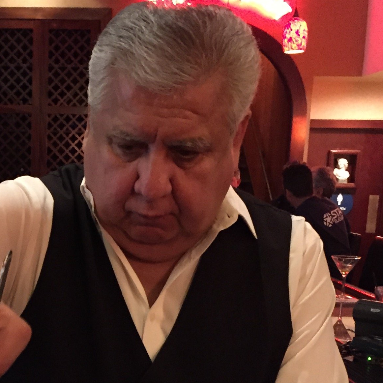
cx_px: 29
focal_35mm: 72
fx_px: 901
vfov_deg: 23.2
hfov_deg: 23.3
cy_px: 363
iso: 500
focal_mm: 4.15
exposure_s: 1/15
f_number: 2.2
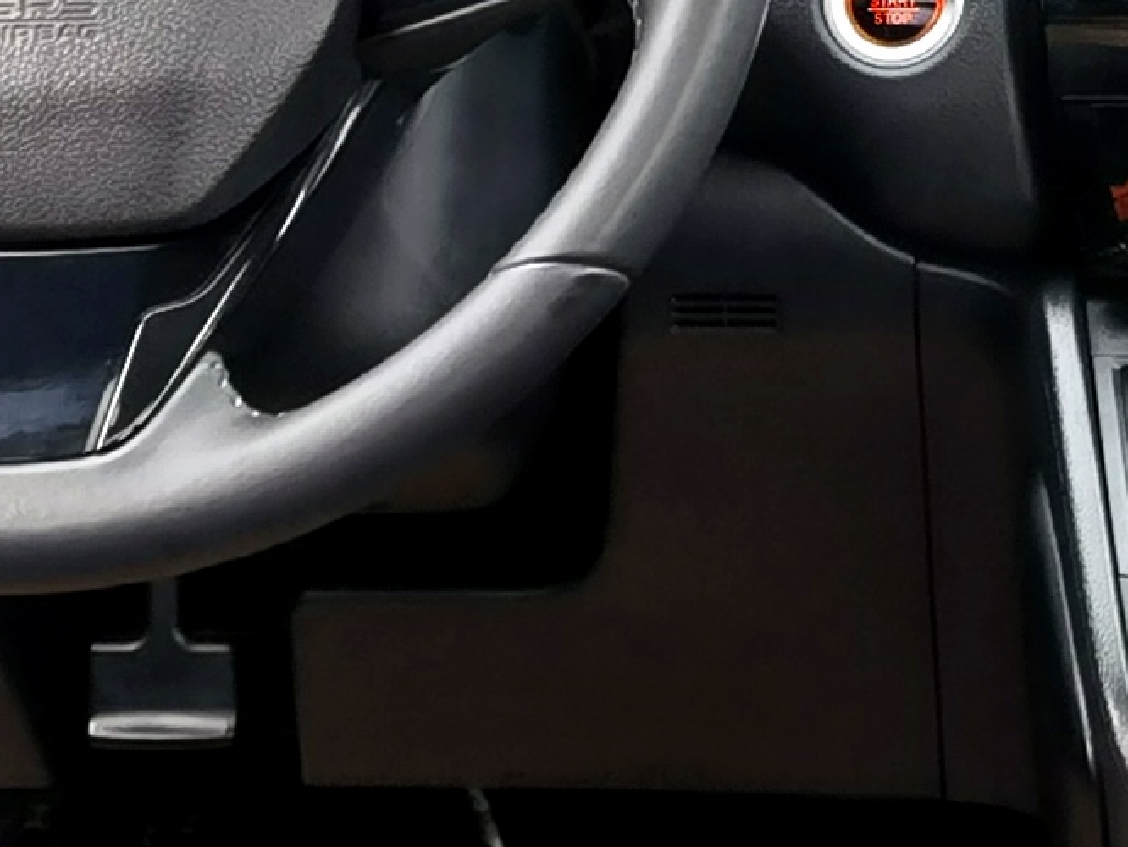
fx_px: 5411
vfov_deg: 8.7
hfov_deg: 11.6
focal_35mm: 166
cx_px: 1443
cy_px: -407
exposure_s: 1/225
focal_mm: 6.67
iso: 50
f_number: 11
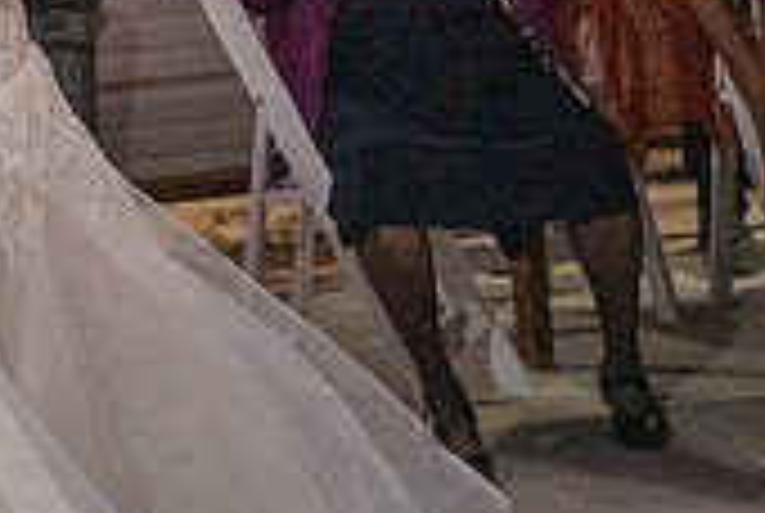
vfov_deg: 7.7
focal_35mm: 177
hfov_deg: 11.2
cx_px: -338
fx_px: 3768
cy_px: -241
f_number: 4
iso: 4000
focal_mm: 52
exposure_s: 1/250
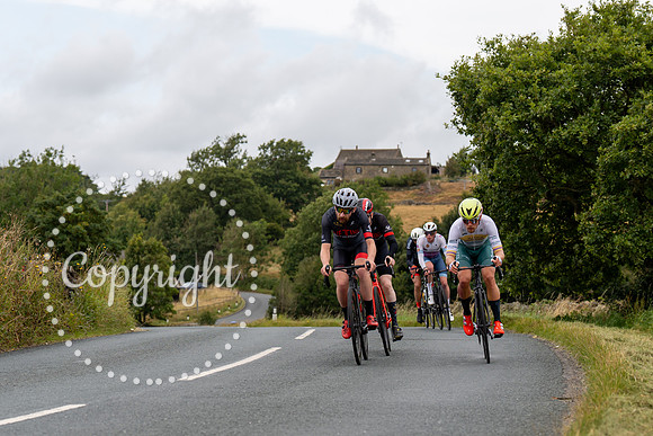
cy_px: 249
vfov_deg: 12.8
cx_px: 344
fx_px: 1949
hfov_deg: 19.0
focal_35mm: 107
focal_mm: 77
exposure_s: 1/800
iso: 200
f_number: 4
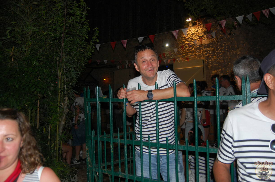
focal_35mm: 28
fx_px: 217
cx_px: 138
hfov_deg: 64.6
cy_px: 91
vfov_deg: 45.6
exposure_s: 1/60
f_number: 3.5
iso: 400
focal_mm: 19
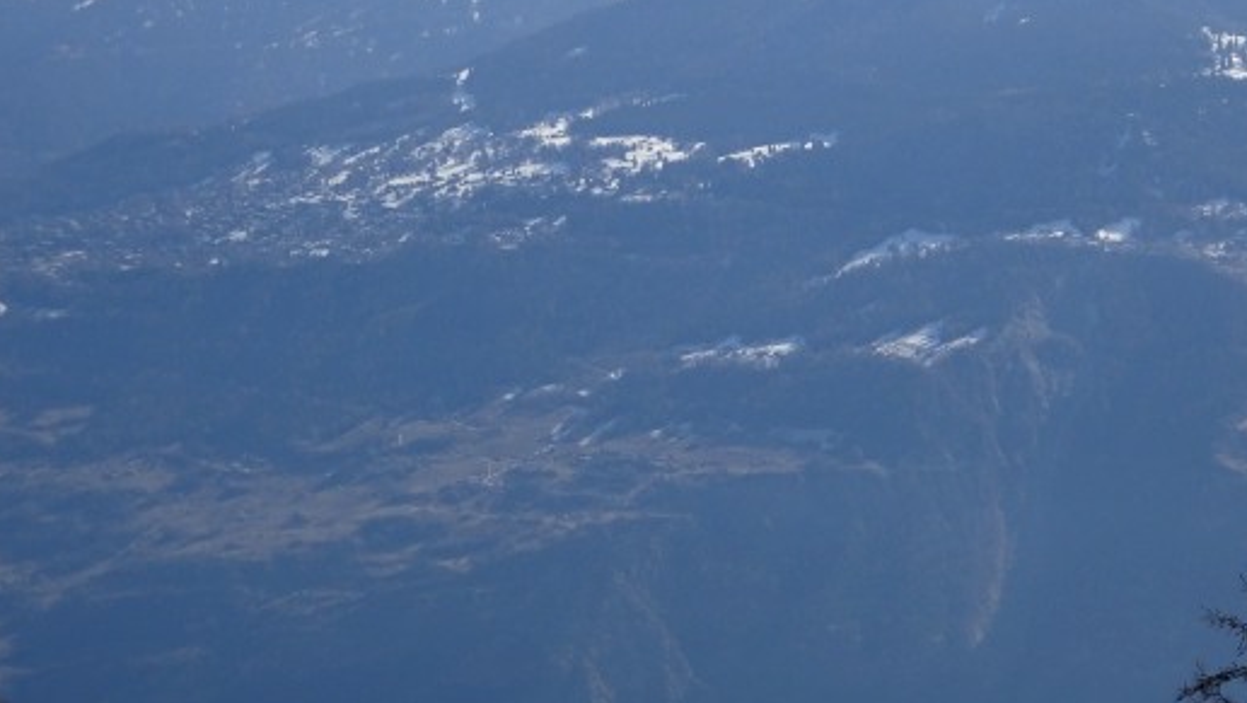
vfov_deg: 9.0
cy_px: 135
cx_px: 843
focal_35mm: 135
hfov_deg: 15.9
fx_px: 4467
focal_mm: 13.69
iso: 80
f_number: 5
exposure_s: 1/800
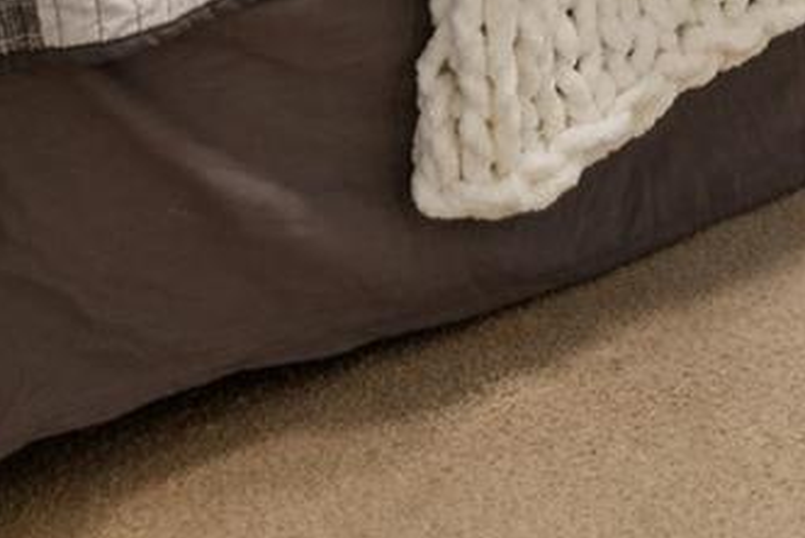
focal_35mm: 103
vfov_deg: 10.3
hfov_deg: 18.8
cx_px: 966
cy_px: -990
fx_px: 2298
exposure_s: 1/2.5
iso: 100
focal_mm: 16.6
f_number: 13
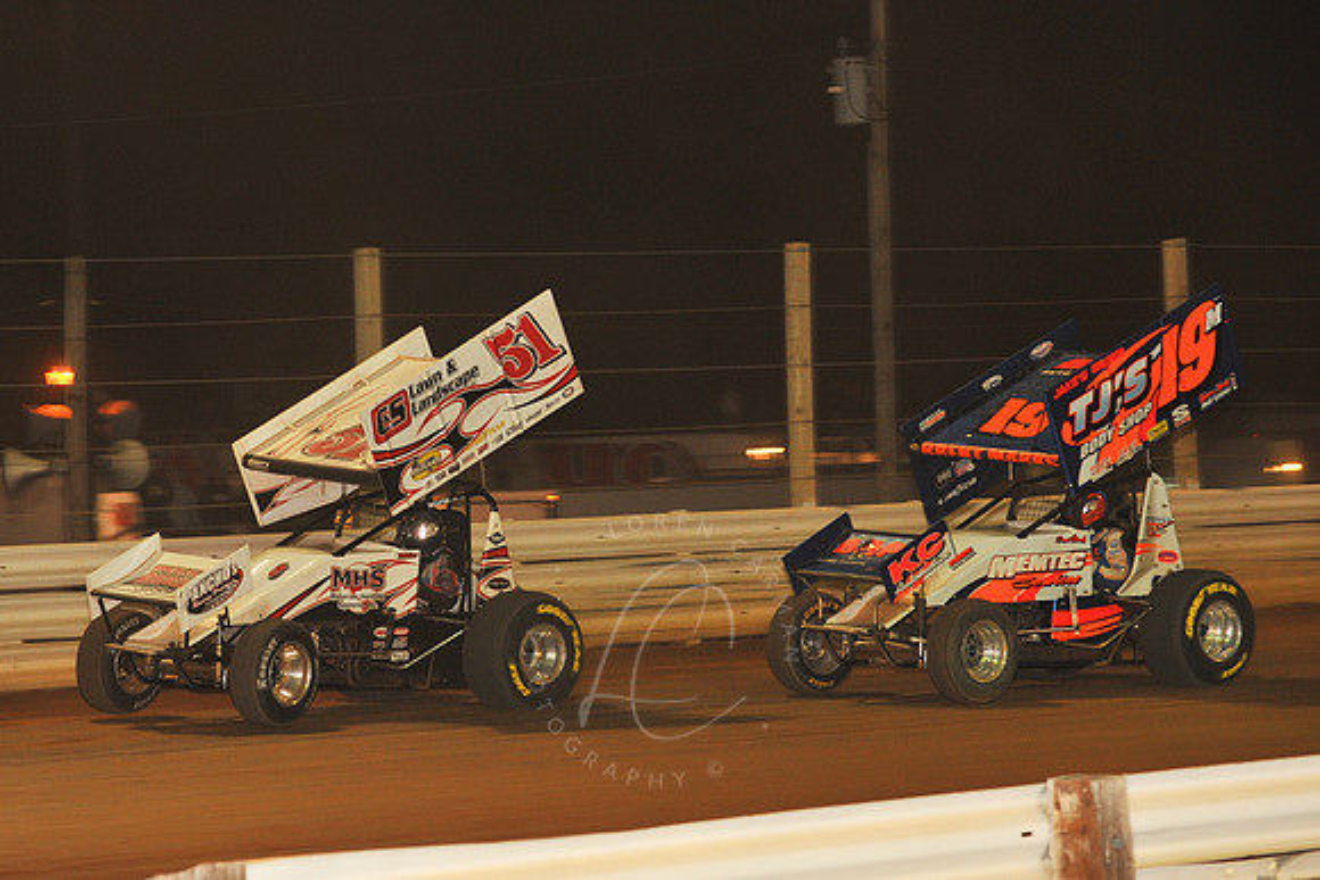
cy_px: 440
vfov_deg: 10.2
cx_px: 660
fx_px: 4951
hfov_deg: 15.2
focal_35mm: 135
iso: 1250
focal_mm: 135
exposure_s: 1/320
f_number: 6.3
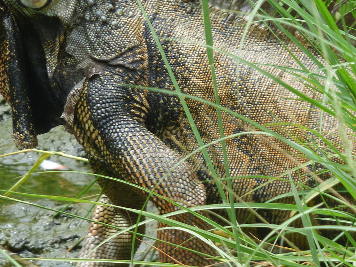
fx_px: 14920
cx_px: 143
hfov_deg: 1.4
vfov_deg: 1.0
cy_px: -11
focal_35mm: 1451
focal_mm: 112.09
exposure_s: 1/100
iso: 100
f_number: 5.6
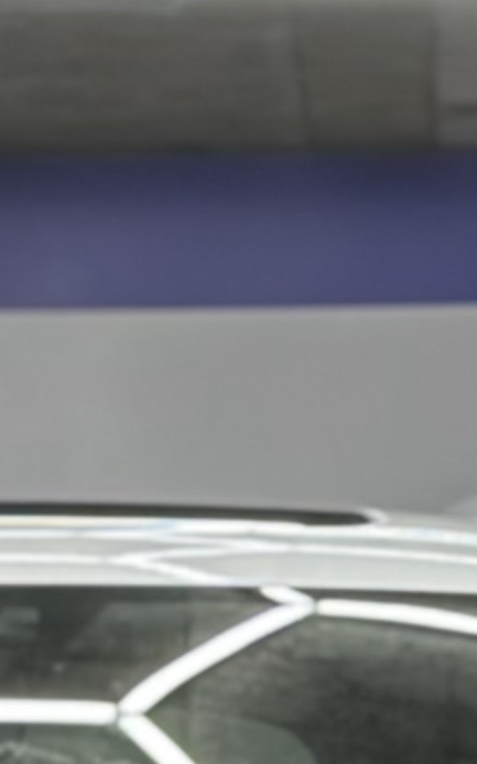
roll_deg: +0.5
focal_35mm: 296
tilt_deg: -6.3
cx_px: -39
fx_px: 6158
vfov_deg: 6.9
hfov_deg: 4.4
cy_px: 1475
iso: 80
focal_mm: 6.86
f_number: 1.78
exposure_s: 1/100
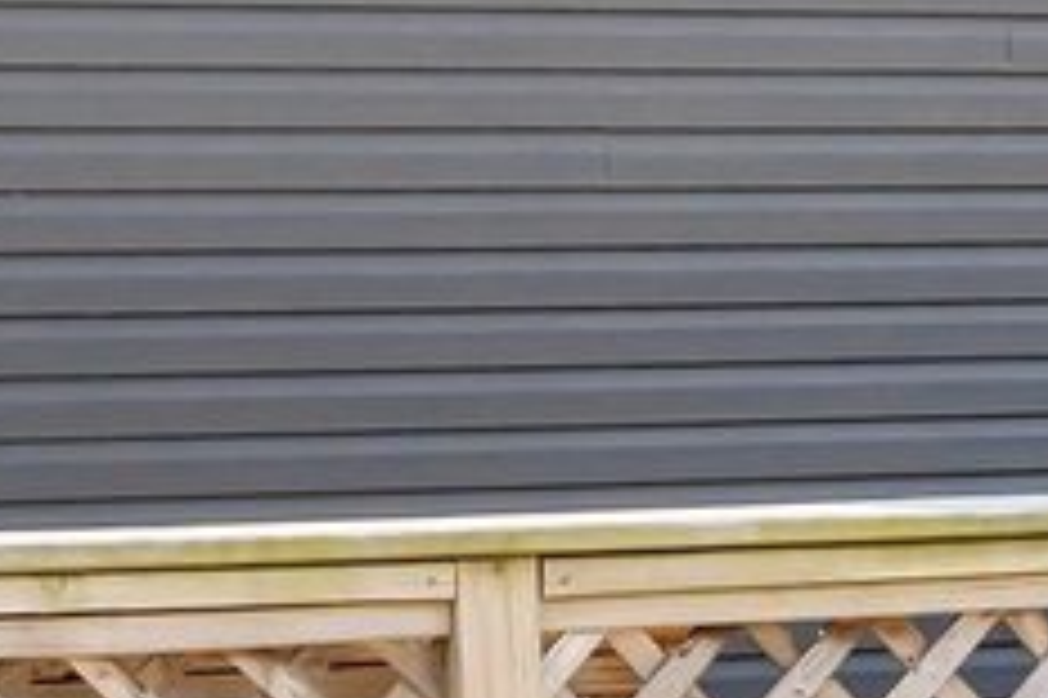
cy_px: -689
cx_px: 587
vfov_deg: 8.5
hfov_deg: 13.4
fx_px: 4451
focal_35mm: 153
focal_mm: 22
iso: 640
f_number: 9
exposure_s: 1/320
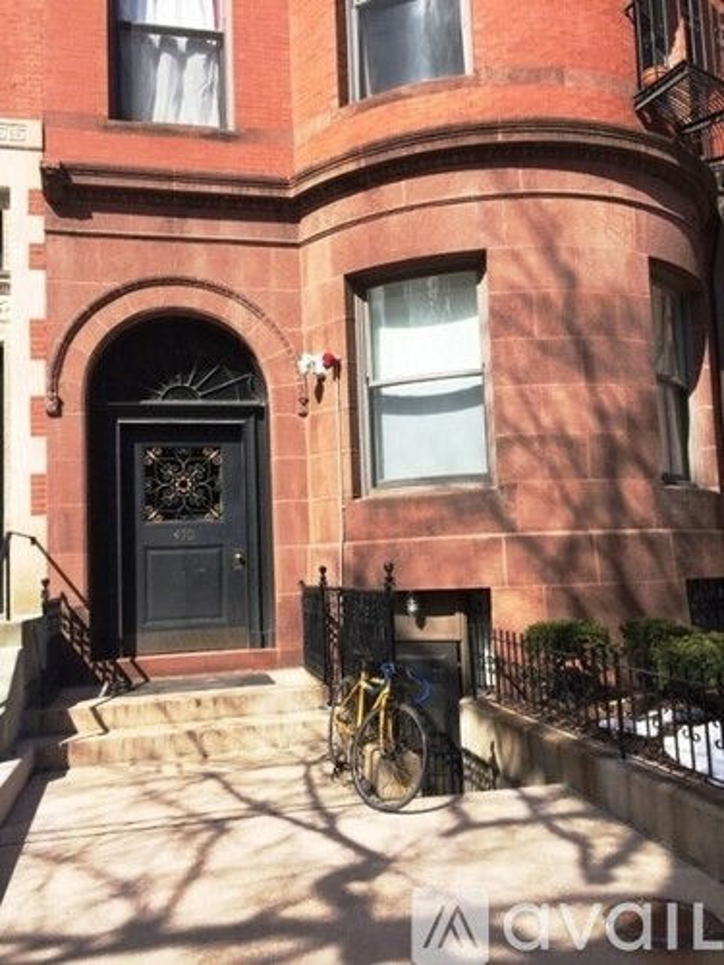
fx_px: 809
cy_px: 482
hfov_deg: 48.2
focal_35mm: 29
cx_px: 362
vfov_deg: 61.7
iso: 32
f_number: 2.2
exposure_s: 1/1364
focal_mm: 4.15
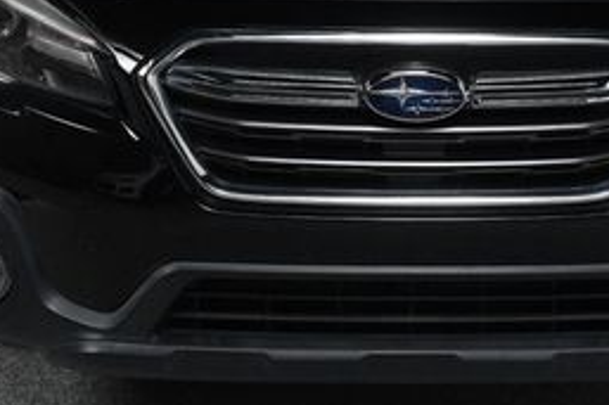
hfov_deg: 21.0
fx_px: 1640
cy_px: -59
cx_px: 400
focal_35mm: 97
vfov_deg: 13.7
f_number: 11
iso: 100
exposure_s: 1/160
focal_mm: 26
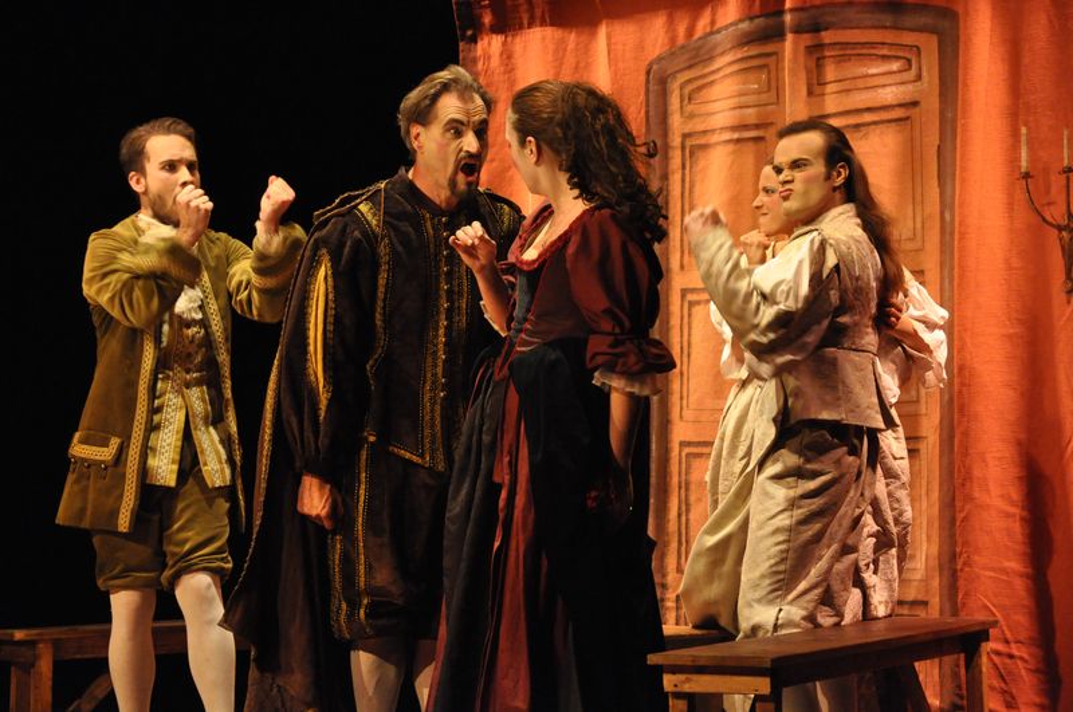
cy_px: 356
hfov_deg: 19.5
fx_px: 3125
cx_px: 536
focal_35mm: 105
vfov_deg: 13.0
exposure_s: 1/60
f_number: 5.3
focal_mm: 70
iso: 3200
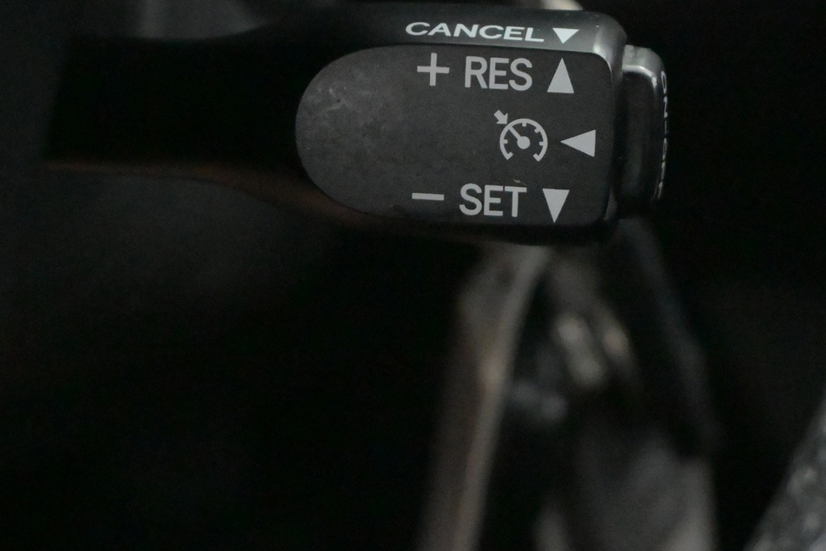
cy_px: 139
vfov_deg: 15.1
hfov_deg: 22.6
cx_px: 509
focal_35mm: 90
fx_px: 2065
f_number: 5.3
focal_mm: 36
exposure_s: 1/60
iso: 16000
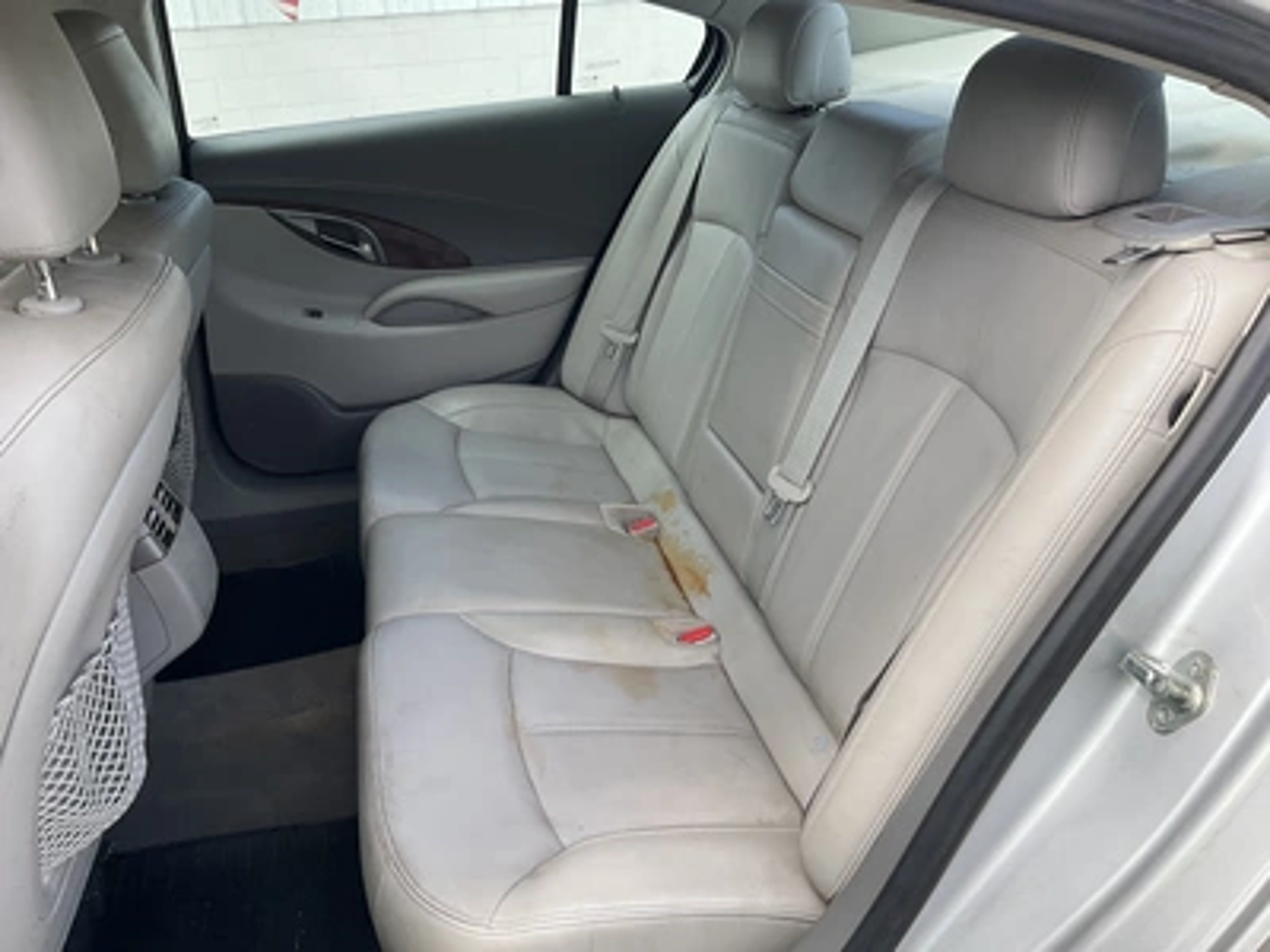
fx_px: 1064
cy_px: 476
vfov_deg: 48.2
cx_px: 635
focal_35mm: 29
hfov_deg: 61.7
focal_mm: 3
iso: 25
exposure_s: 1/325
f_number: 1.8
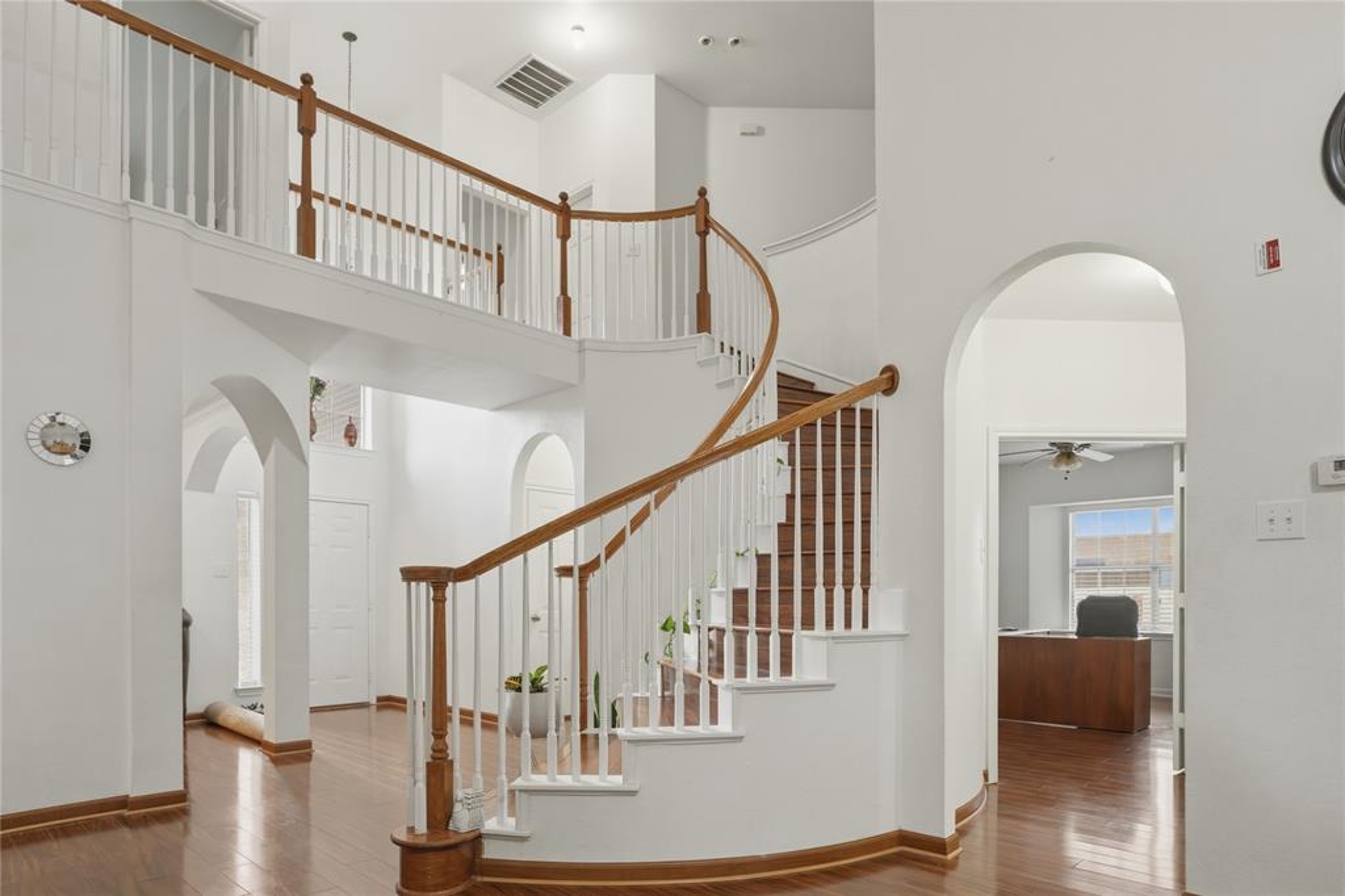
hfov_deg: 84.0
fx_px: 747
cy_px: 448
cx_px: 672
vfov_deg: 61.9
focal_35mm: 20
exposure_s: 1/13
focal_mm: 20
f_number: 4
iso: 320
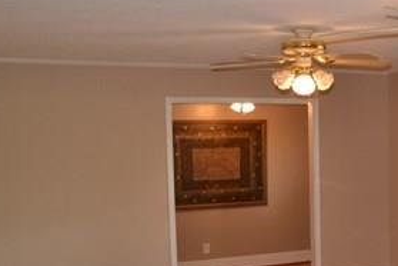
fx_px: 685
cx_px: 392
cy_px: 201
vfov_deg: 21.7
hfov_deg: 30.3
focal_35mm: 62
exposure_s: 1/60
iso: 400
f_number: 3.5
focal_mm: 18
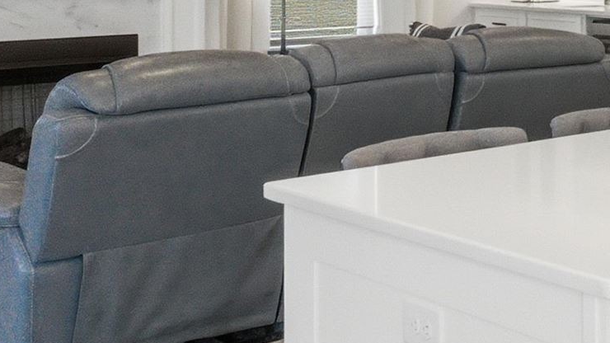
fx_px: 1197
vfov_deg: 15.9
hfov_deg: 25.0
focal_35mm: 74
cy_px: -12
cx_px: 781
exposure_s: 1/8000
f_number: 13
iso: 12800
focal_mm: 17
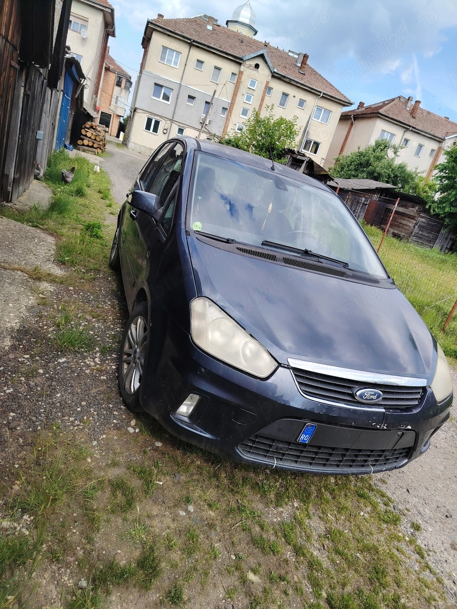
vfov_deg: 71.6
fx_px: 422
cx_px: 228
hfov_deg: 56.8
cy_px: 304
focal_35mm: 24
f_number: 1.75
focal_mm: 5.25
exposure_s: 1/418
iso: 100
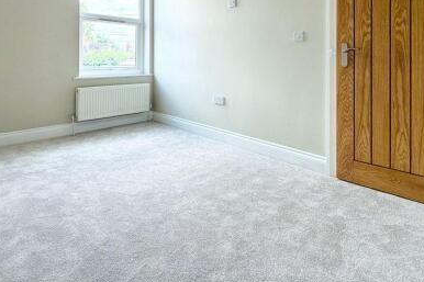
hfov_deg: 78.4
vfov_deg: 53.7
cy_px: 60
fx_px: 259
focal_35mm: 22
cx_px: 193
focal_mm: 2.22
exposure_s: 1/121
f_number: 2.2
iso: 64
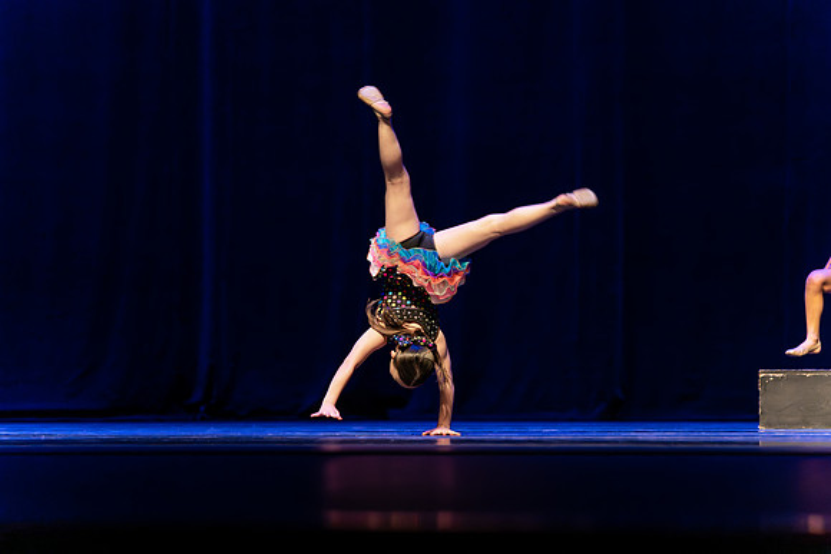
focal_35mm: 150
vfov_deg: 9.2
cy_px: 277
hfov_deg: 13.7
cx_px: 416
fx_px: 3463
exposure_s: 1/640
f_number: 2.8
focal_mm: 150
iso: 3200
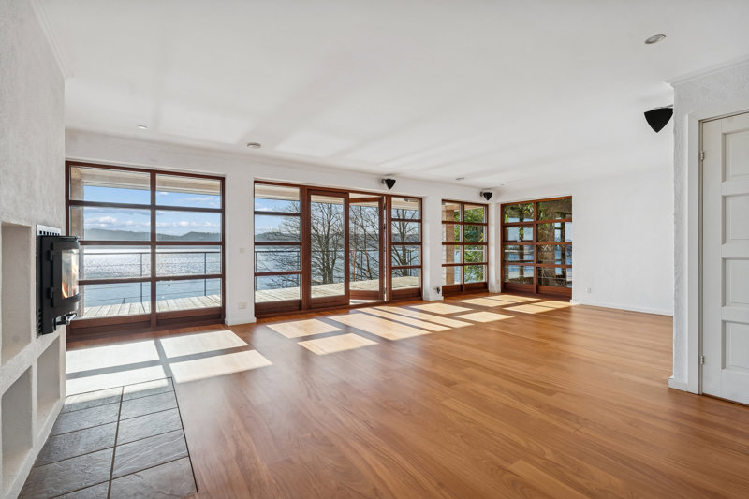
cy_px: 250
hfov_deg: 93.3
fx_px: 354
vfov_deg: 70.4
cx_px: 374
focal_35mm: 17
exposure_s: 1/400
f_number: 8
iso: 200
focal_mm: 17
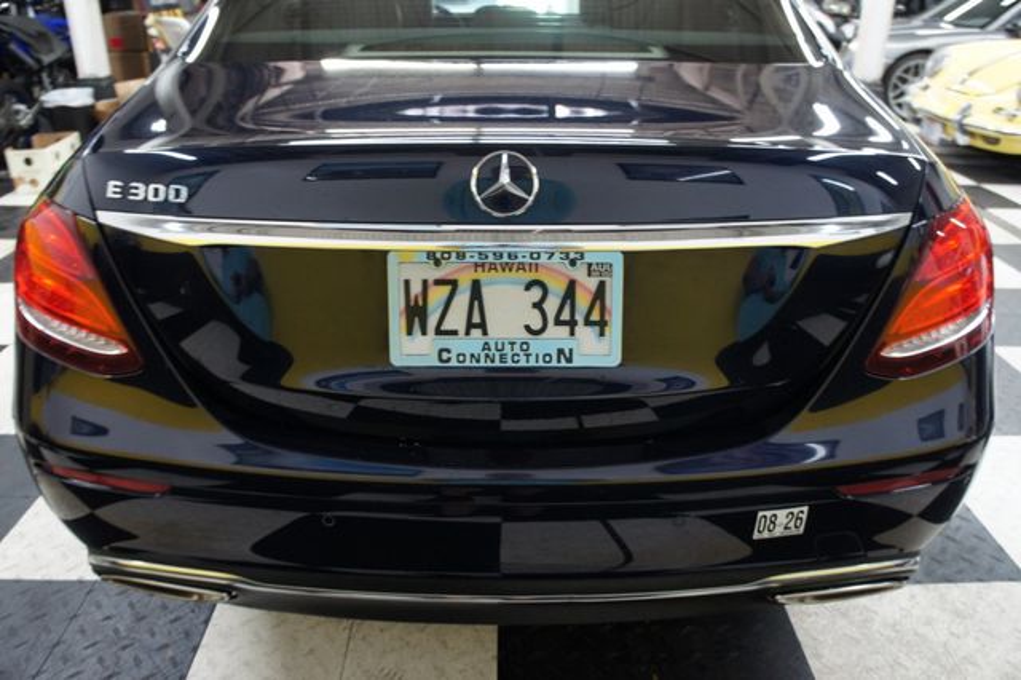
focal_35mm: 27
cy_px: 340
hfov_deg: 67.4
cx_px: 510
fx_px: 765
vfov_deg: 47.9
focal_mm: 18
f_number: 3.5
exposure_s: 1/30
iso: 640
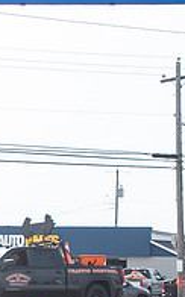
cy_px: 201
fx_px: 1473
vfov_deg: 11.5
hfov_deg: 7.0
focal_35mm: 182
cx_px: -154
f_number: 4
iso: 800
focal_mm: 31
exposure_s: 1/3200
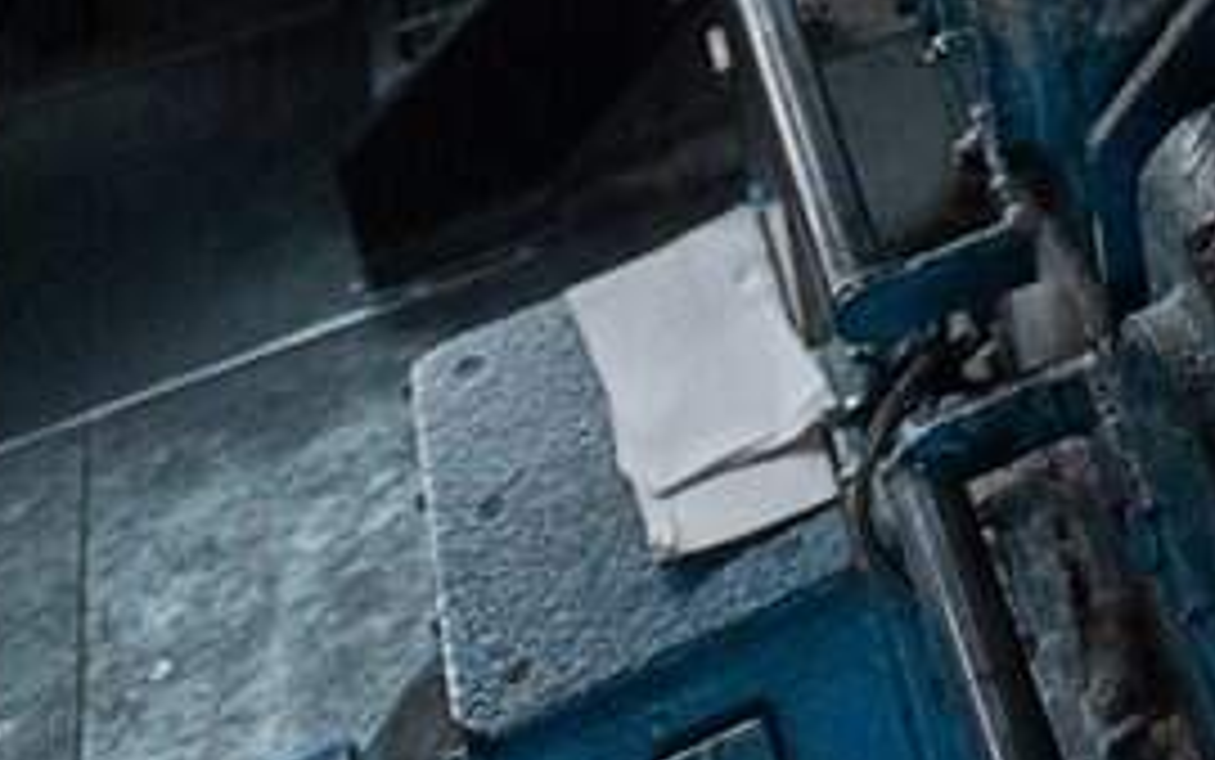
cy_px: -944
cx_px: 1840
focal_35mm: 77
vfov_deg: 13.4
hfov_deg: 22.0
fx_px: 2551
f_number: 2.8
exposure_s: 1/640
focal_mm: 17
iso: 6400
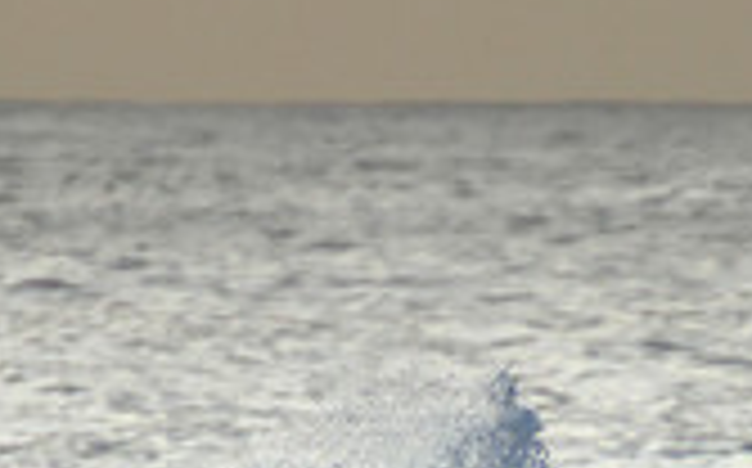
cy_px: 827
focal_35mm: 1946
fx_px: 39842
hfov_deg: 1.1
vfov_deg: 0.7
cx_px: 548
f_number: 5.6
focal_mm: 400
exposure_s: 1/2000
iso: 720
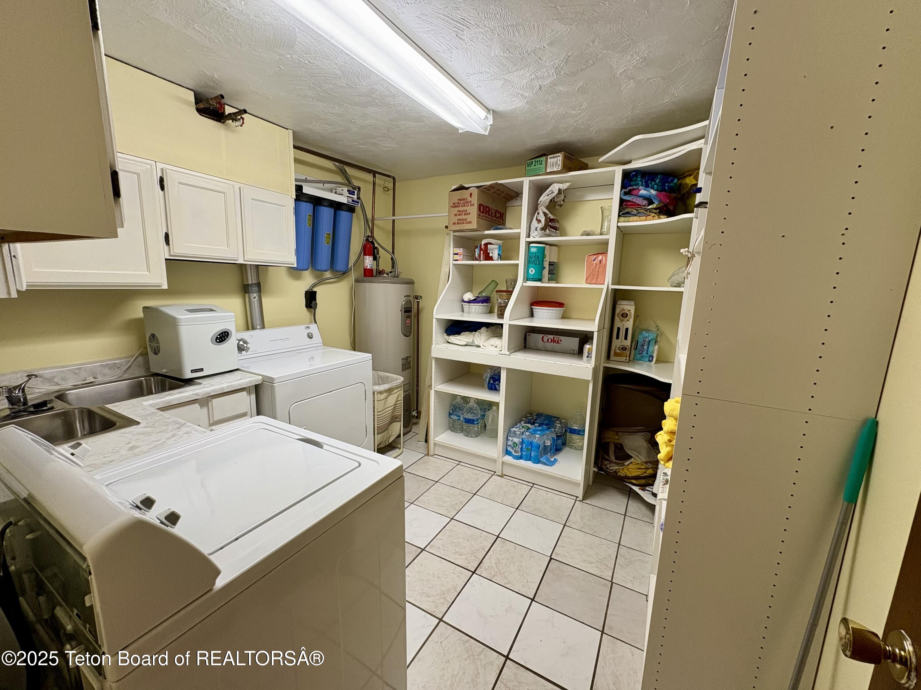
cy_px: 345
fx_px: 372
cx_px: 460
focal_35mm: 14
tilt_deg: -9.1
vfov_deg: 85.7
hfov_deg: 102.1
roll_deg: -0.8
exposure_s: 1/60
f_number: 2.2
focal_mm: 2.22
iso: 125
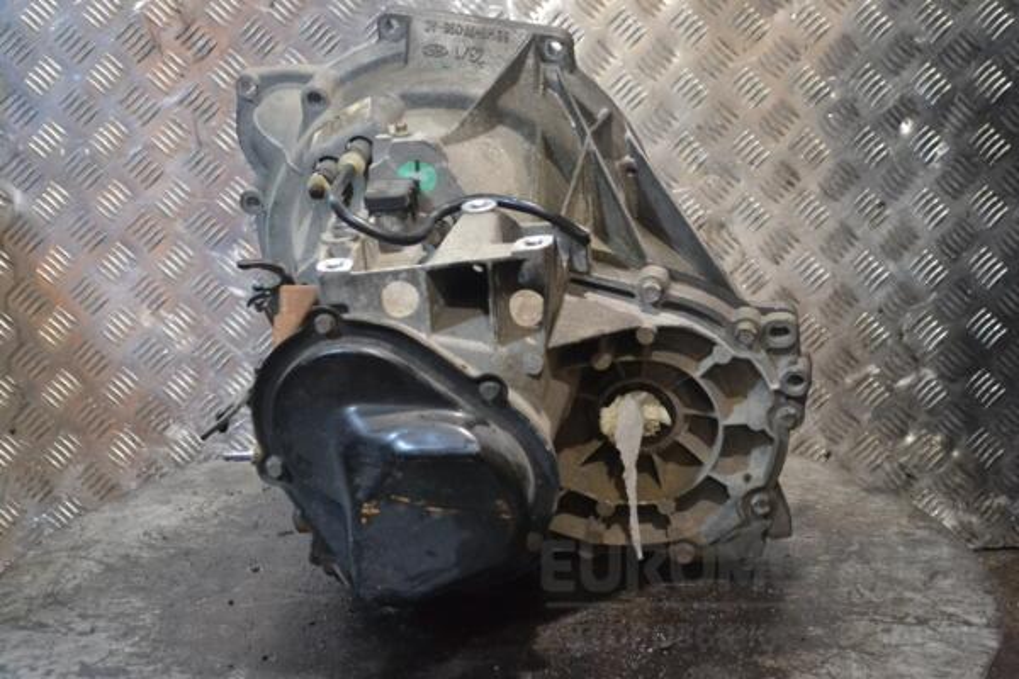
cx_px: 510
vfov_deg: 23.8
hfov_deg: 35.1
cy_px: 340
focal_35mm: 57
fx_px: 1613
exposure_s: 1/100
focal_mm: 38
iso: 3200
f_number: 5
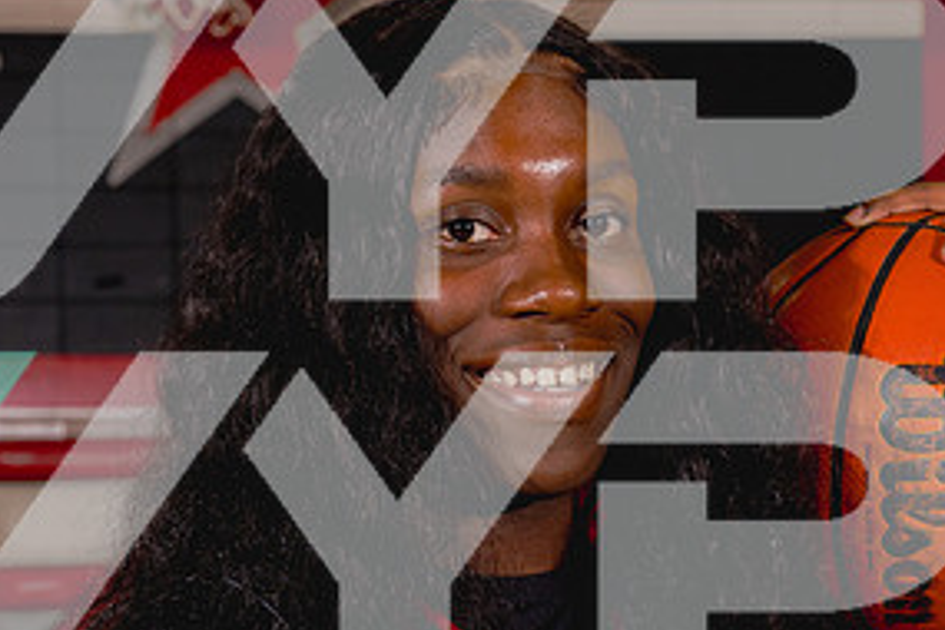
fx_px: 2835
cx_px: 534
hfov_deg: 18.9
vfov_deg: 12.6
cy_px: 529
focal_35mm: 108
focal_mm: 53
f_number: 8
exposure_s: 1/250
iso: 800
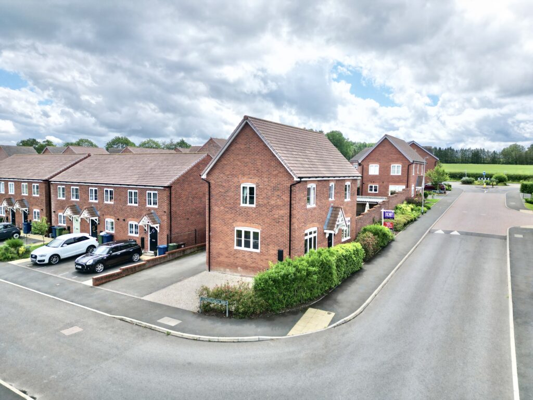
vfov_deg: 56.8
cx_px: 266
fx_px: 370
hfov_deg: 71.6
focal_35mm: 24
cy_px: 200
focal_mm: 6.72
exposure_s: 1/3200
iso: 120
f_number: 1.7
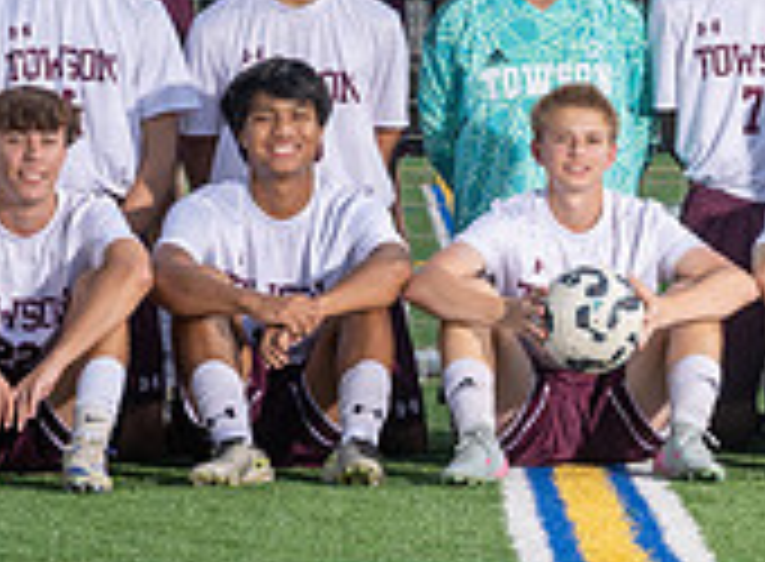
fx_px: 7044
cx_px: 632
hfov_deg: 6.2
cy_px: 227
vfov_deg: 4.6
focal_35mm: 321
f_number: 6.3
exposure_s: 1/250
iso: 50
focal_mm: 70
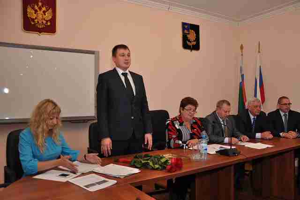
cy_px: 100
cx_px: 150
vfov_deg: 41.7
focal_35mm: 32
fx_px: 262
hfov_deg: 59.5
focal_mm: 21
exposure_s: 1/60
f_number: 5
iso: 400
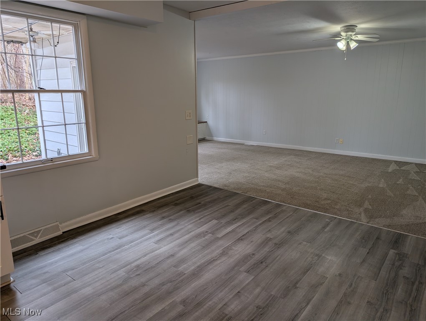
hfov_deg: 71.5
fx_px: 296
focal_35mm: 24
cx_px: 213
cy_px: 160
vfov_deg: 56.9
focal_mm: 6.9
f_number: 1.68
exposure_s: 1/168
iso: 21
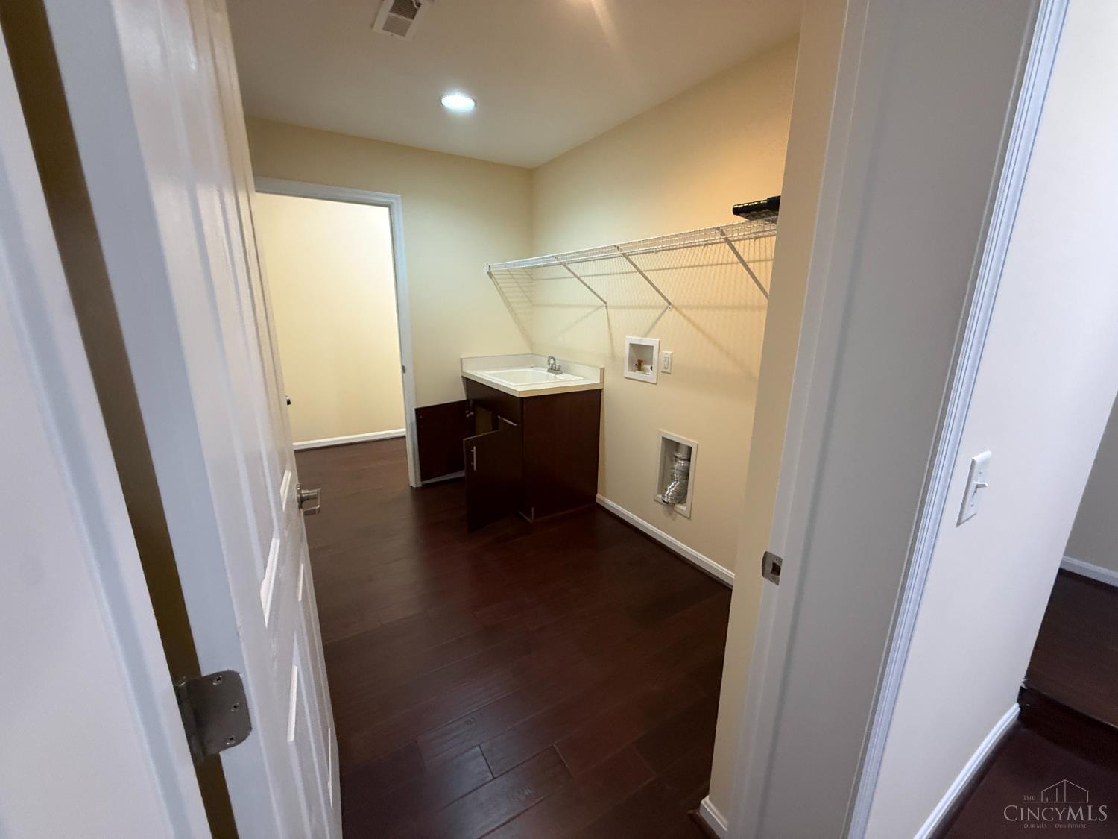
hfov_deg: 102.1
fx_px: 452
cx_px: 559
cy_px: 420
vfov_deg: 85.7
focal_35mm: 14
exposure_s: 1/60
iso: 400
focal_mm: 2.22
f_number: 2.2
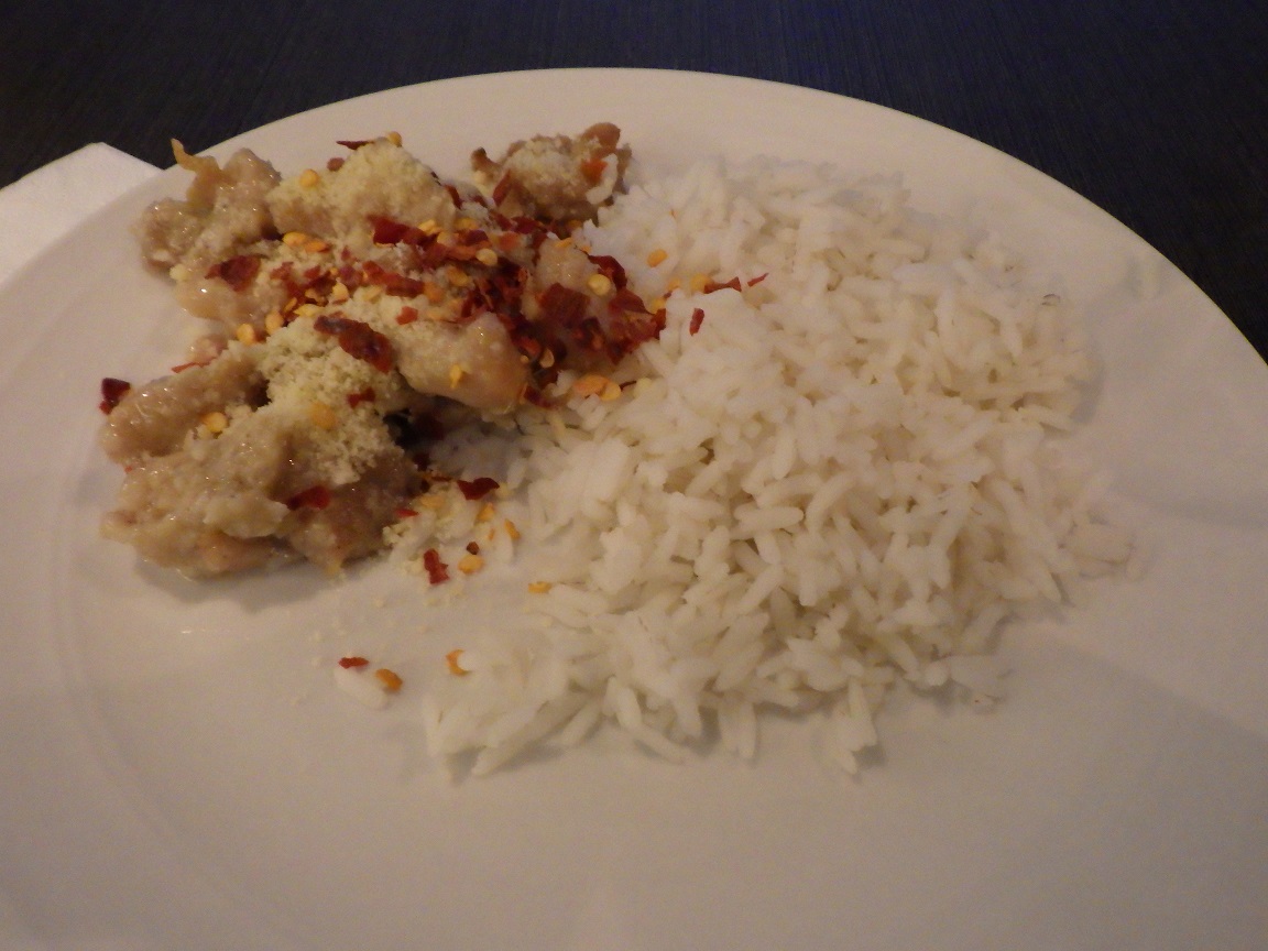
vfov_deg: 49.7
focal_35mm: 28
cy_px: 476
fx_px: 1026
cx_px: 634
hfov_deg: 63.4
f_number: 3.5
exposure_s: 1/45
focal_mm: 5
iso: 1250
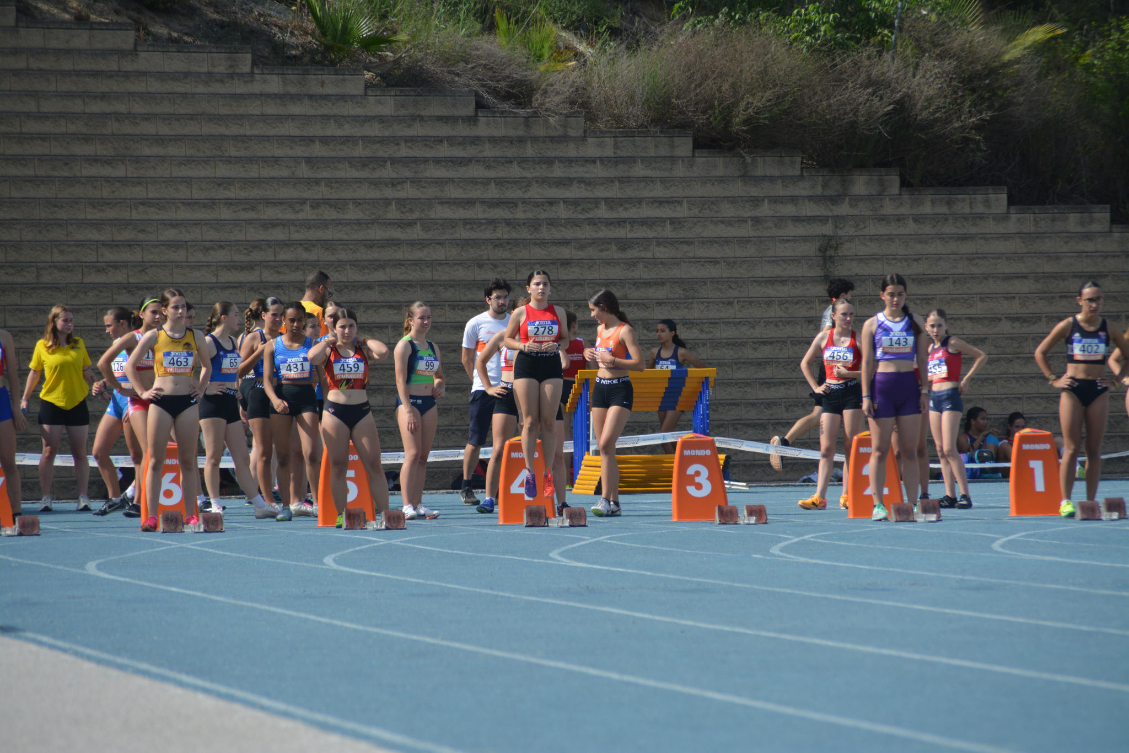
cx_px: 564
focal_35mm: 300
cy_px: 376
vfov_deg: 4.6
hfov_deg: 6.9
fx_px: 9407
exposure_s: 1/1250
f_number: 6.3
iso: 400
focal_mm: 200
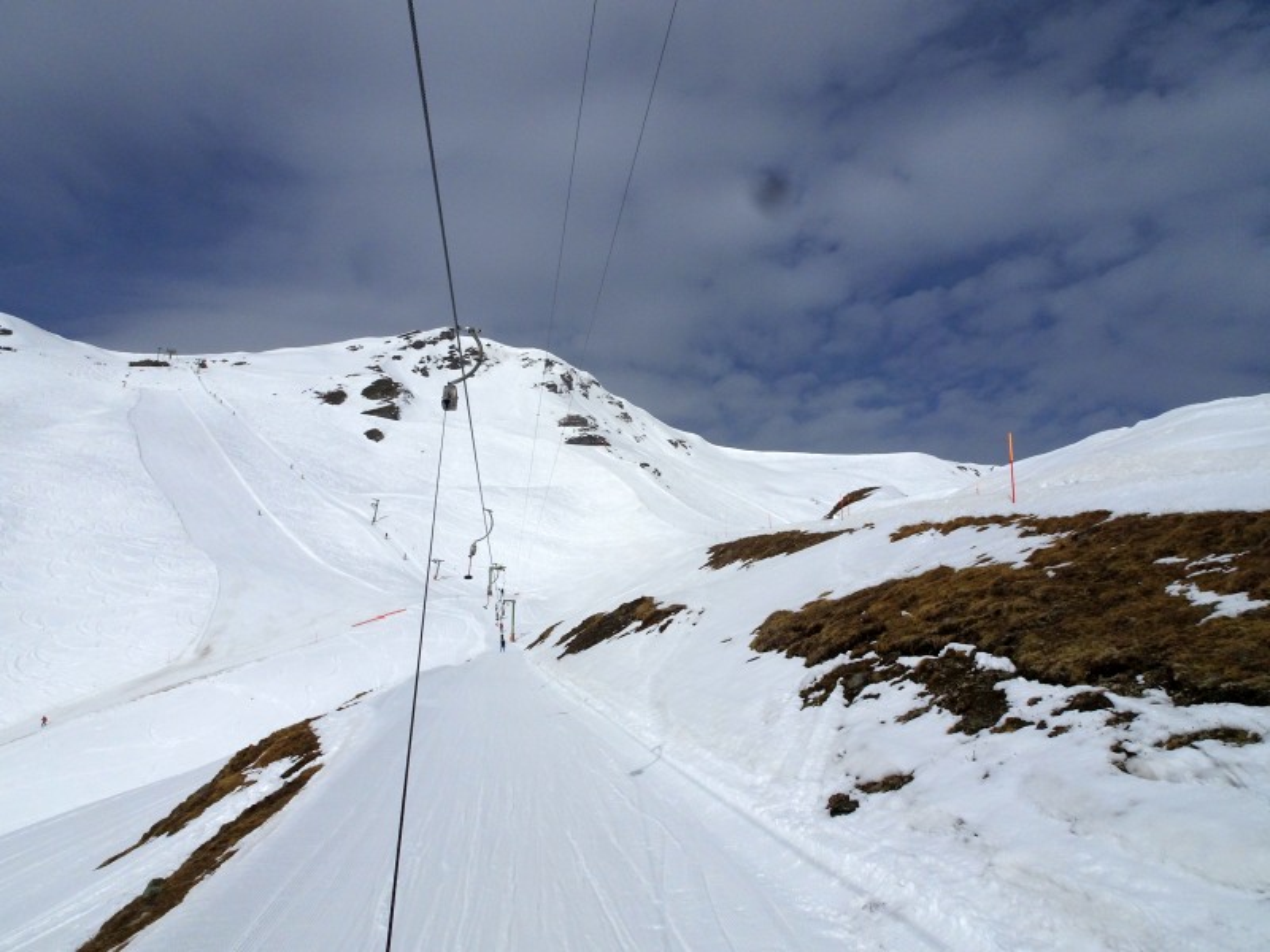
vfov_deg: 56.8
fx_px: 881
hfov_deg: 71.6
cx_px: 635
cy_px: 476
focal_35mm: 24
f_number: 6.3
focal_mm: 4.1
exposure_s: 1/2000
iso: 80
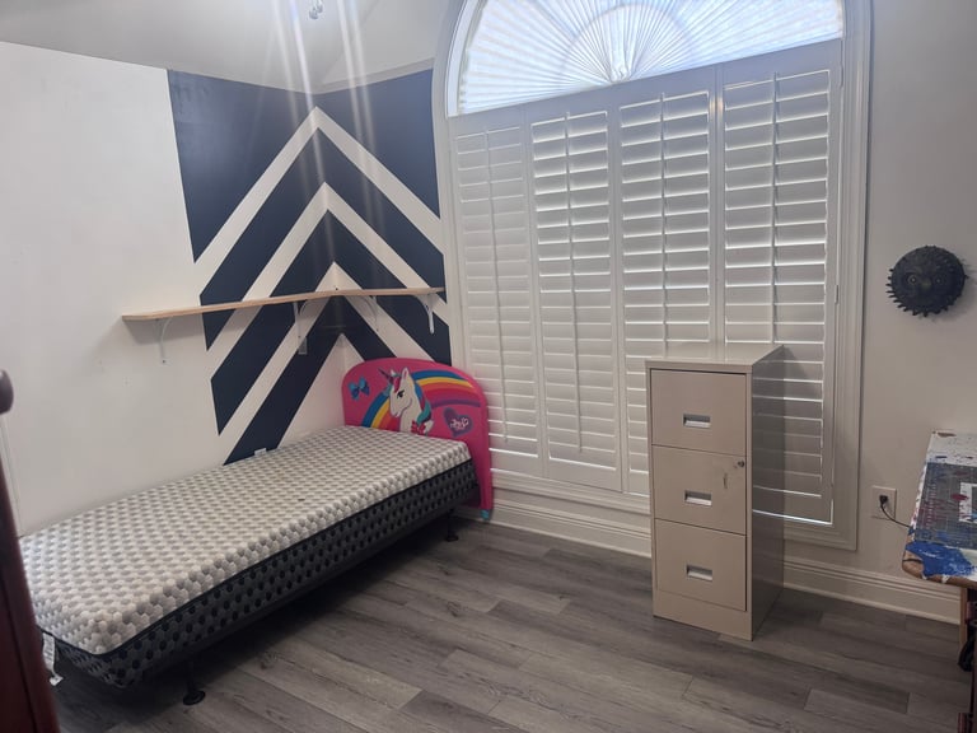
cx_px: 488
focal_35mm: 24
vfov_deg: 56.8
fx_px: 677
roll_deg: +3.6
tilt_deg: -10.3
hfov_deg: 71.6
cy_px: 366
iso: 200
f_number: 1.78
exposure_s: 1/120
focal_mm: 6.76
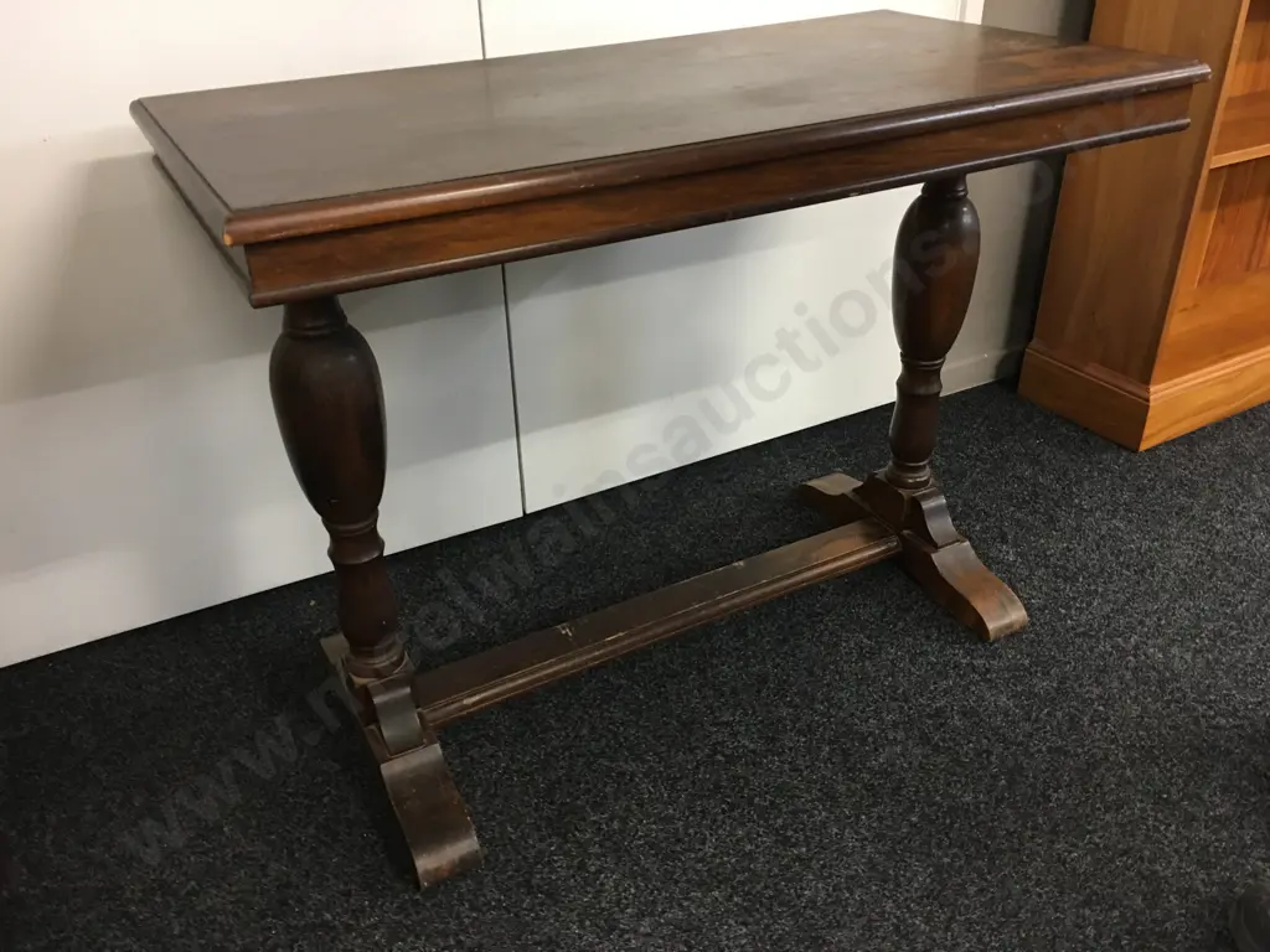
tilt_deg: -29.6
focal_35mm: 29
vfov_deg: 48.2
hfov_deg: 61.7
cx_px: 635
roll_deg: +1.1
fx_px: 1064
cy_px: 476
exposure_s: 1/17
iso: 100
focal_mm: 4.15
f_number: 2.2
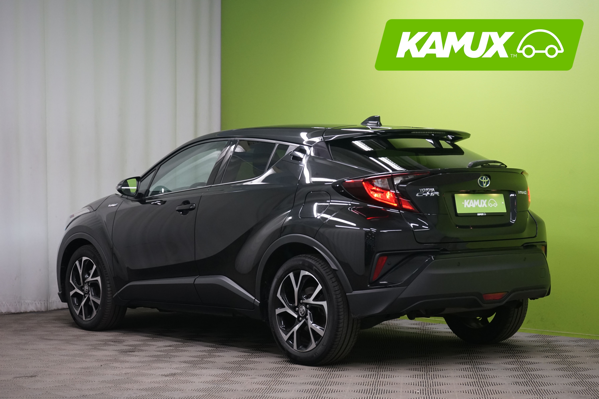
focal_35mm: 70
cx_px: 300
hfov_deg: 28.8
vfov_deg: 19.5
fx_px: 1165
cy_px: 200
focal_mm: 70
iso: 1600
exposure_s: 1/25
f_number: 7.1
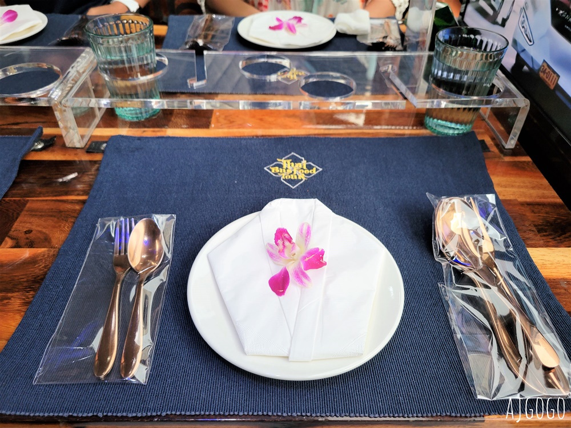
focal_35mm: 26
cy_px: 214
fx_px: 429
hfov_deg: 67.3
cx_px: 286
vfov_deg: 53.1
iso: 160
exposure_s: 1/60
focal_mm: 5.4
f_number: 1.8
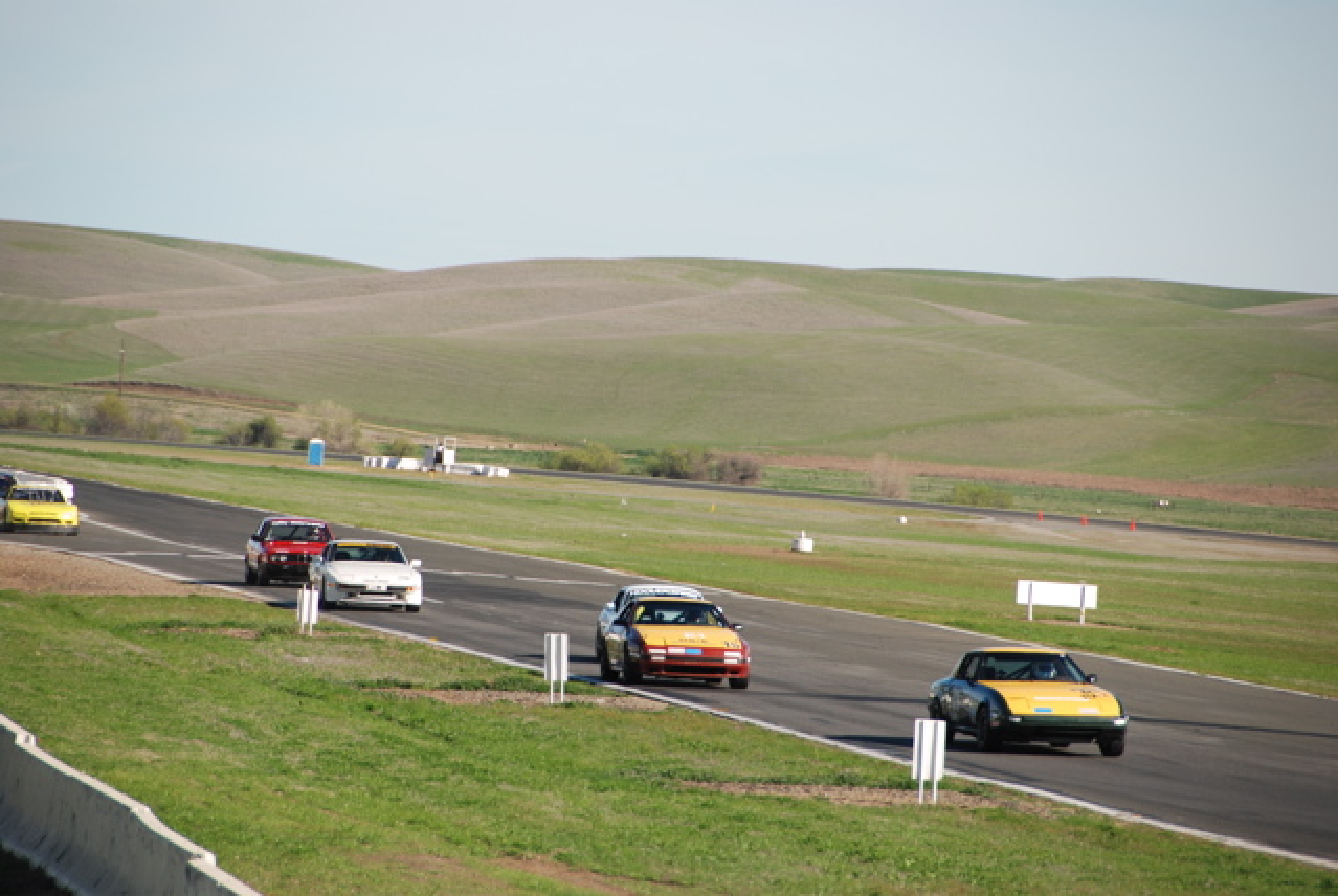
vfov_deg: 4.6
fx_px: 11165
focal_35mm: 300
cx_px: 669
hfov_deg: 6.9
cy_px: 448
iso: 200
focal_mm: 200
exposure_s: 1/800
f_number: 5.6
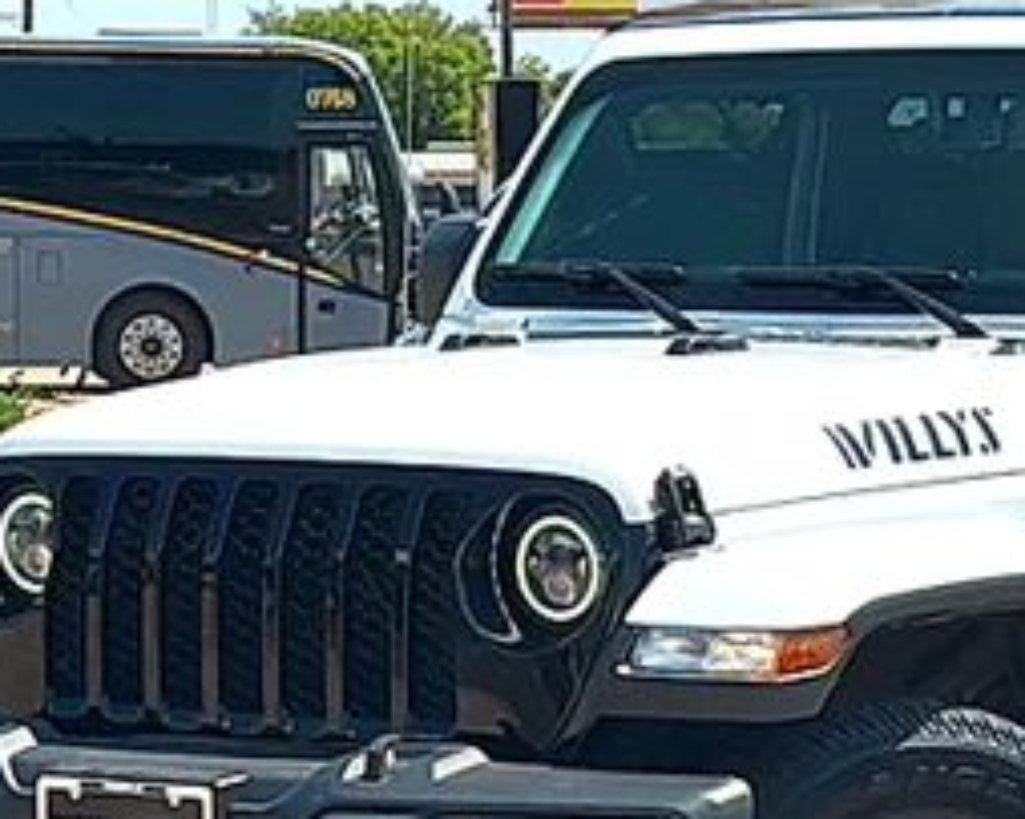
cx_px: 1001
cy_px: 599
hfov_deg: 11.1
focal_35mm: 172
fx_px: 5216
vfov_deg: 9.0
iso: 80
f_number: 1.78
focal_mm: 6.86
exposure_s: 1/6289
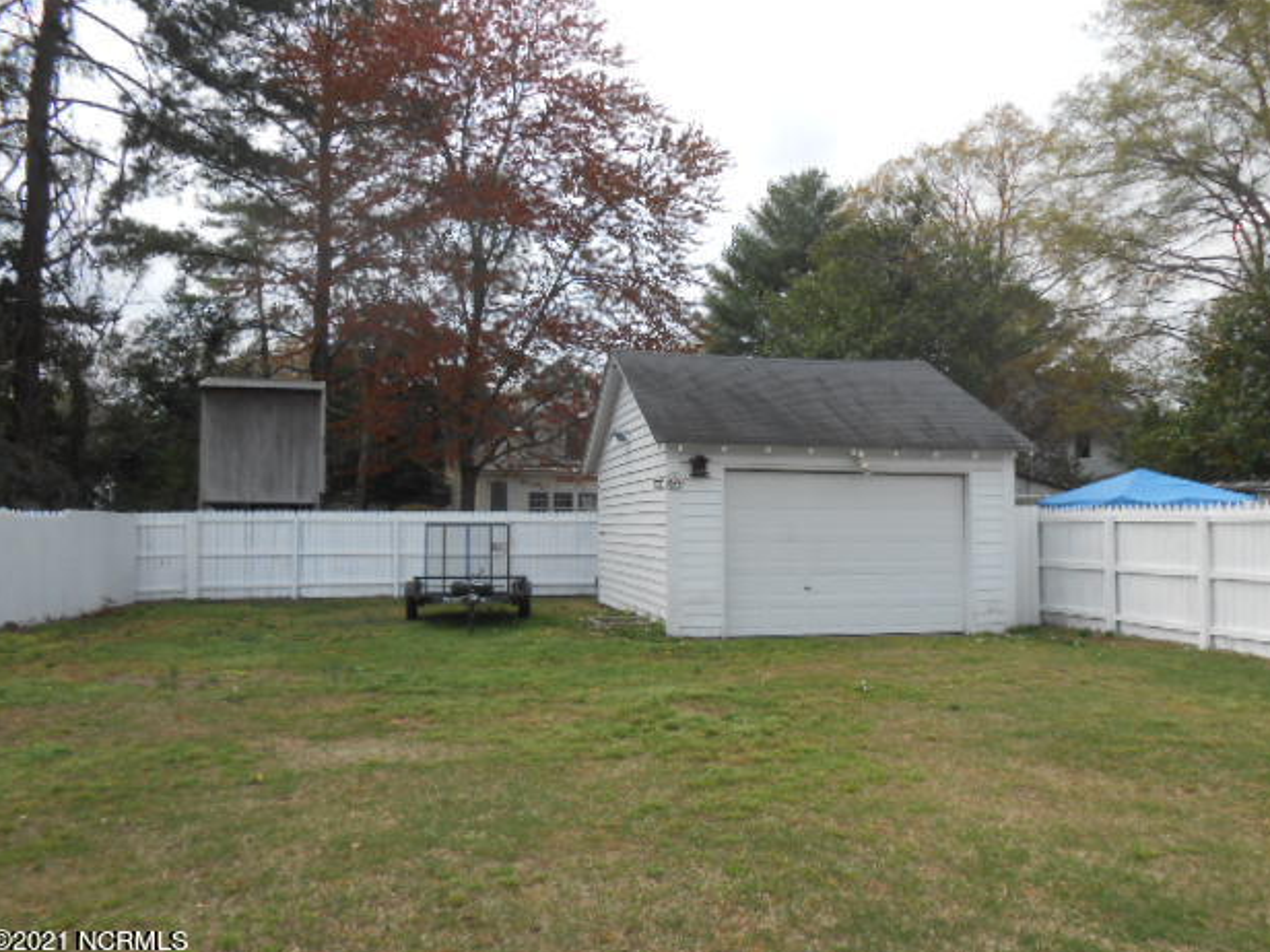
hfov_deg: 65.3
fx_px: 991
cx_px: 639
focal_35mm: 27
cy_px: 488
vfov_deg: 51.3
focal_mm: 4.6
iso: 80
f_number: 3.5
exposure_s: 1/500
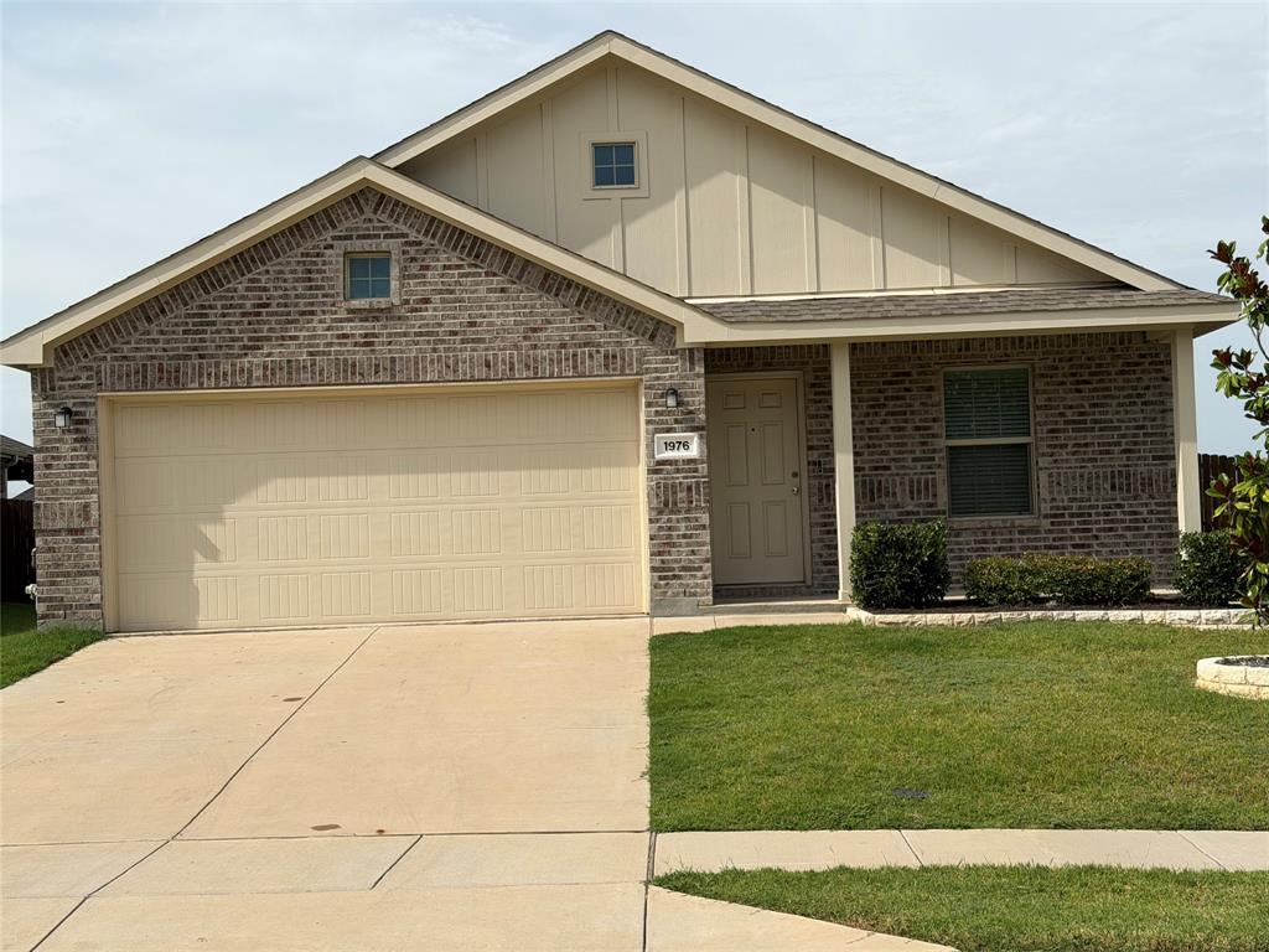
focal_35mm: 48
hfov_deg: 39.7
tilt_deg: +2.9
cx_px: 634
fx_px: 1760
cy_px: 476
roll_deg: +2.8
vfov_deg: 30.3
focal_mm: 6.76
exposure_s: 1/7143
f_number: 1.78
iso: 64
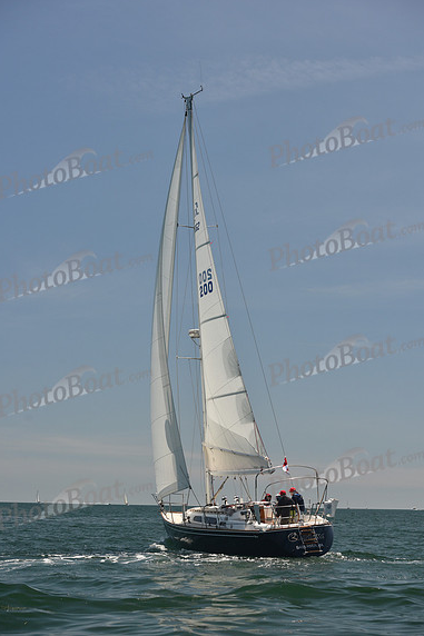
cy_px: 316
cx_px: 211
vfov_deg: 28.5
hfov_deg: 19.2
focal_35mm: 71
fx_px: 1255
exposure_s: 1/800
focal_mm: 70
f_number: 6.3
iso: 250
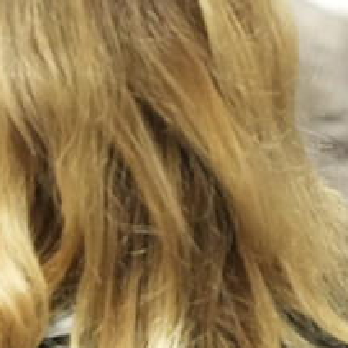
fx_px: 21838
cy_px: -162
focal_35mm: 1920
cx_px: -332
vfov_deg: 0.9
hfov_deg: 0.9
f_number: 2.8
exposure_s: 1/250
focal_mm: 300
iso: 3200
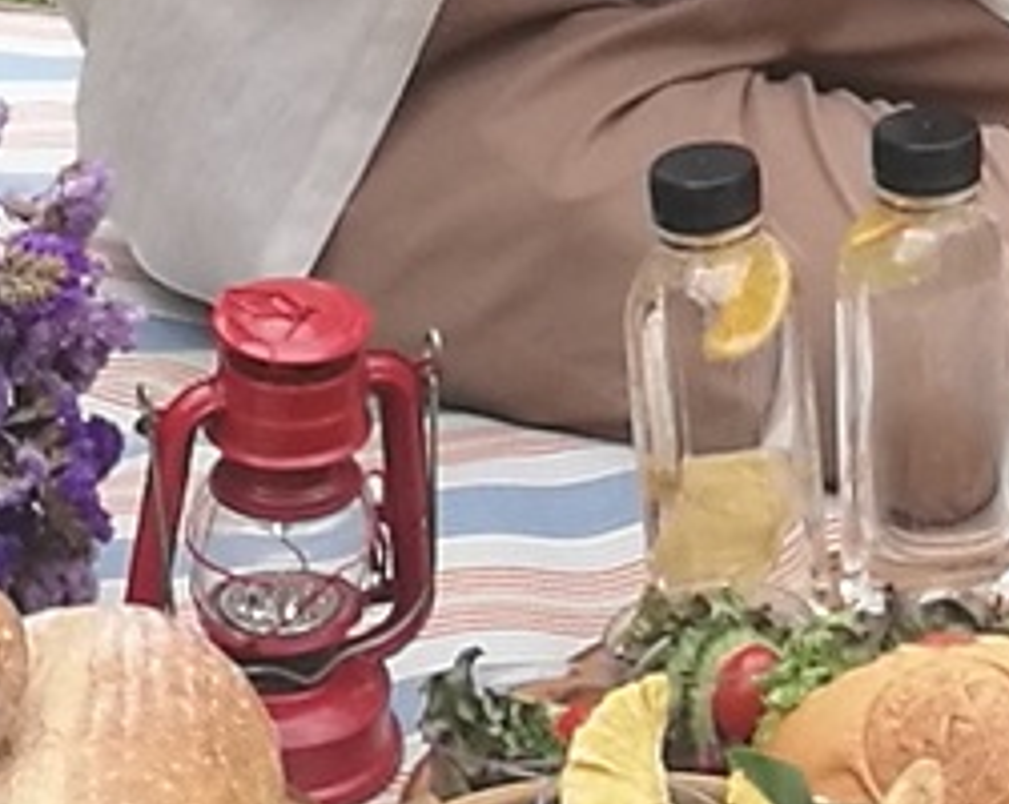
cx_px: 1487
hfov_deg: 6.9
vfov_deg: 5.4
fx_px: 8229
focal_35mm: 276
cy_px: -957
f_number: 2.2
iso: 50
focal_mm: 4.5
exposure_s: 1/117
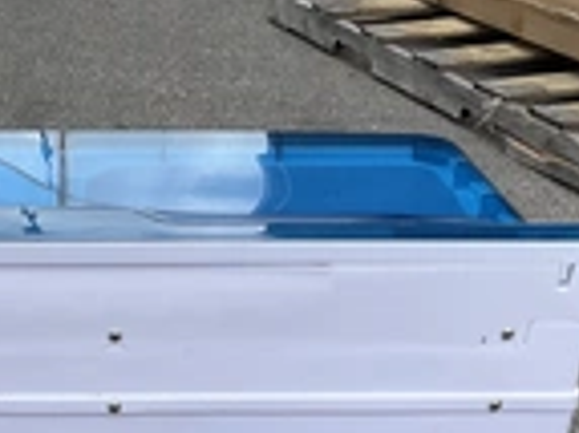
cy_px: 498
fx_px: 1354
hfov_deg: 23.8
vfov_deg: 17.5
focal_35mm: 81
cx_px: 113
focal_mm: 3
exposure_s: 1/1984
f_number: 1.8
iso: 25
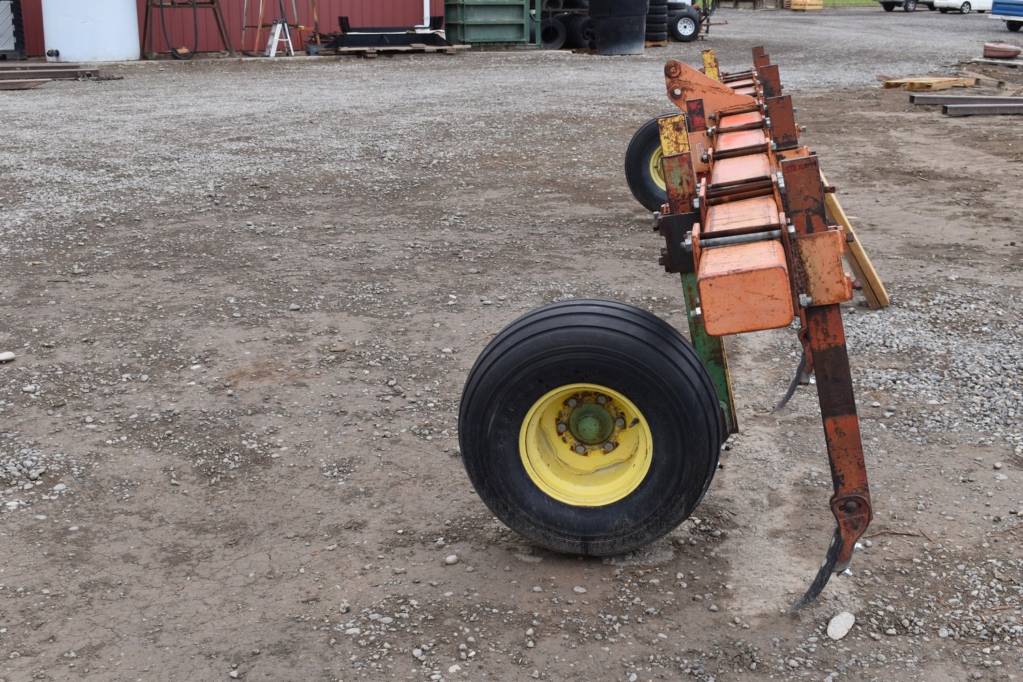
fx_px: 1321
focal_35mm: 46
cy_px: 341
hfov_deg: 42.3
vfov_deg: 28.9
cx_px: 512
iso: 200
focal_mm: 31
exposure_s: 1/320
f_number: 9
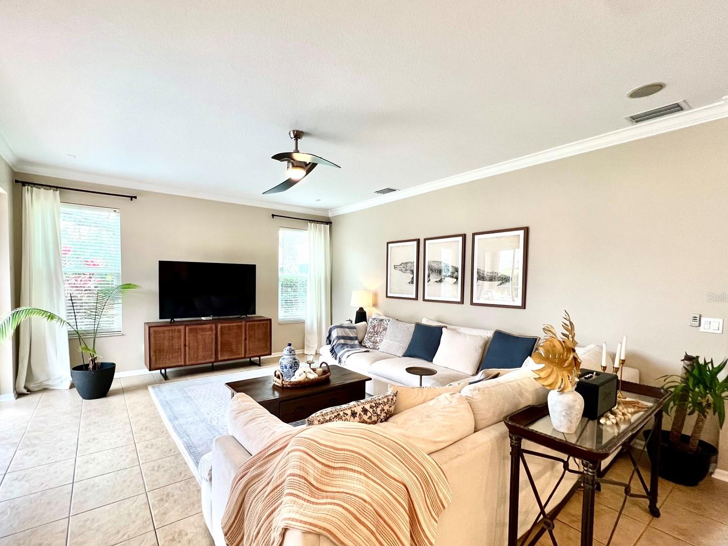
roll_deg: -0.3
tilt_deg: -2.9
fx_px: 315
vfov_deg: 81.5
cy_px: 297
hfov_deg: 98.0
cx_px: 337
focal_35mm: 15
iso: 200
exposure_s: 1/120
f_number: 1.8
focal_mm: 1.57
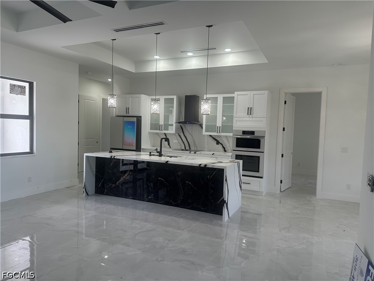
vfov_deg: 56.8
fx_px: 259
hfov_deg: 71.6
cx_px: 187
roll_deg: -2.2
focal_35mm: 24
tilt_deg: -4.1
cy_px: 140
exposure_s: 1/120
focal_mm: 6.86
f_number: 1.78
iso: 100
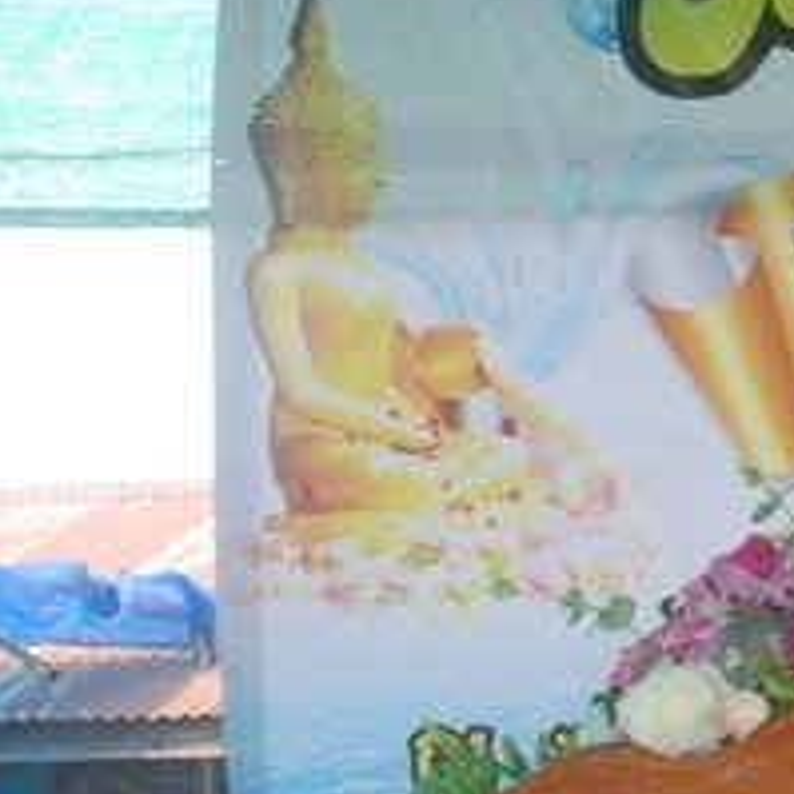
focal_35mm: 126
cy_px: 265
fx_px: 3270
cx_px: 1389
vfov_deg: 13.8
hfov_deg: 12.7
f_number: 4
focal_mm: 28
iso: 125
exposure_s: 1/125
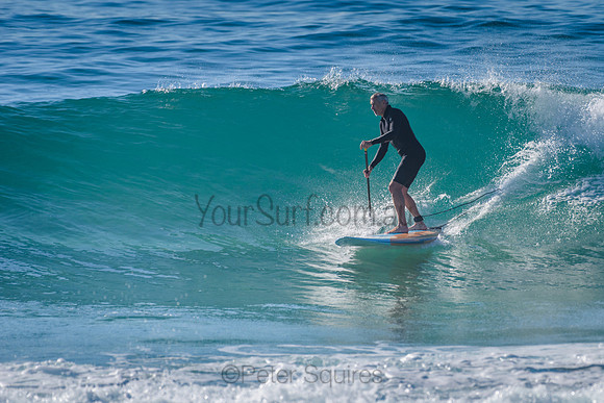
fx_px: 10284
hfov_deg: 3.4
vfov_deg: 2.2
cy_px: 162
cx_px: 370
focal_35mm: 613
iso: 200
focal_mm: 500
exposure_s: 1/2000
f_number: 5.6
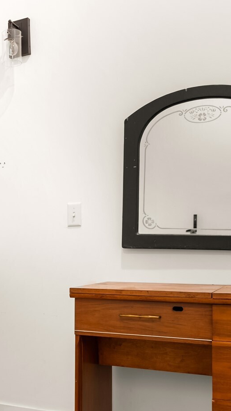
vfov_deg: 41.1
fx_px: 546
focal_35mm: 50
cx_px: -12
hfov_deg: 22.7
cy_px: 237
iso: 400
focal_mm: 26.1
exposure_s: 1/15
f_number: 2.8
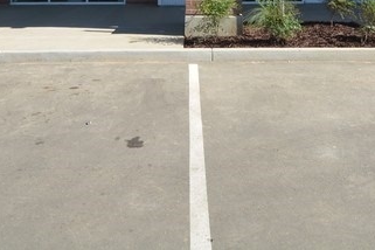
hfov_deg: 46.4
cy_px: -99
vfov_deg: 25.8
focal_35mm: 42
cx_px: 186
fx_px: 437
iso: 100
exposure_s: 1/200
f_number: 8
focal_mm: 10
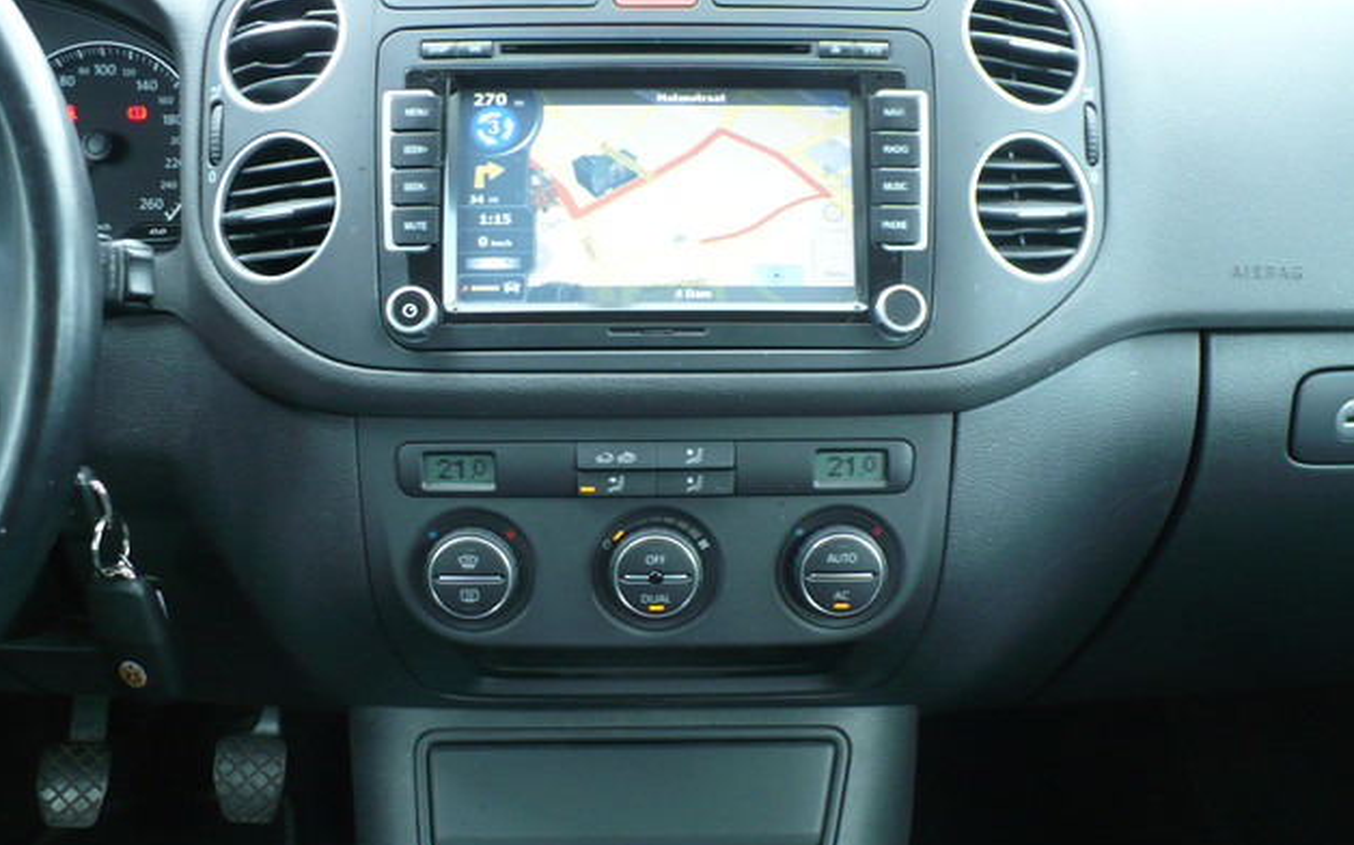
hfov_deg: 49.3
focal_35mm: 40
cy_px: 481
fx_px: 1476
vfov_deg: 31.9
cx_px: 681
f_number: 2.8
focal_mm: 6.1
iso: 160
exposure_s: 1/30
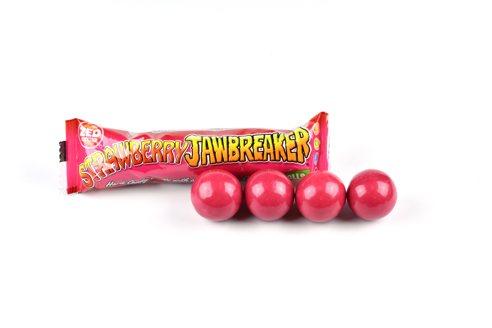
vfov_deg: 8.7
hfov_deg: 13.1
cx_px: 246
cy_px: 164
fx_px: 2146
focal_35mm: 157
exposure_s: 1/3
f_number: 20
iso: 100
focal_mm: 105
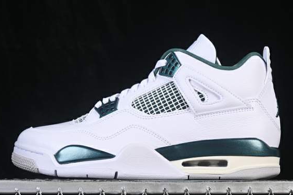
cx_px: 150
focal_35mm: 97
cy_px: 101
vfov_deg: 14.1
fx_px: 789
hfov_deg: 21.0
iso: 160
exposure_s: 1/80
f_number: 8
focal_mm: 50
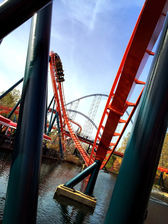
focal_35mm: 29
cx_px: 84
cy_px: 112
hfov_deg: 48.2
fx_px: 188
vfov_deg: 61.7
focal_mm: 4.15
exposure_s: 1/1980
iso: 32
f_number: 2.2
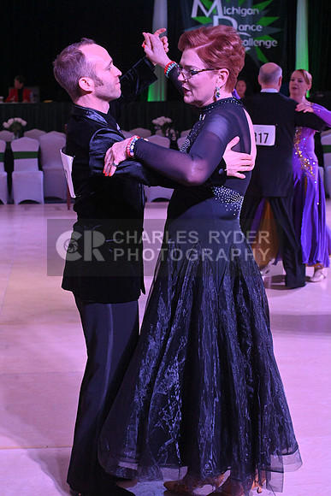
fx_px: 965
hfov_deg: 19.5
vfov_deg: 28.8
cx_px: 166
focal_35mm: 70
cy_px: 248
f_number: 9
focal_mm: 70
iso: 6400
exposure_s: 1/400
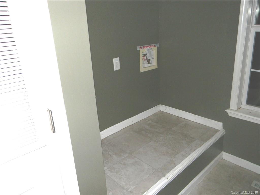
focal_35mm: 28
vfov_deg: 49.7
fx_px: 210
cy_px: 98
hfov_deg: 63.4
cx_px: 130
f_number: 3.5
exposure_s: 1/26
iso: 200
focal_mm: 5
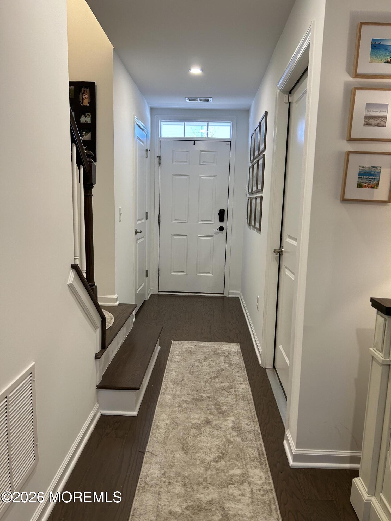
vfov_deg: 67.3
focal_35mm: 26
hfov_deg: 53.1
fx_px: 392
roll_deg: -1.5
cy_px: 260
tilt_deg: -10.1
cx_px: 196
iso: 100
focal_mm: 5.7
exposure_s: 1/120
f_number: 1.5
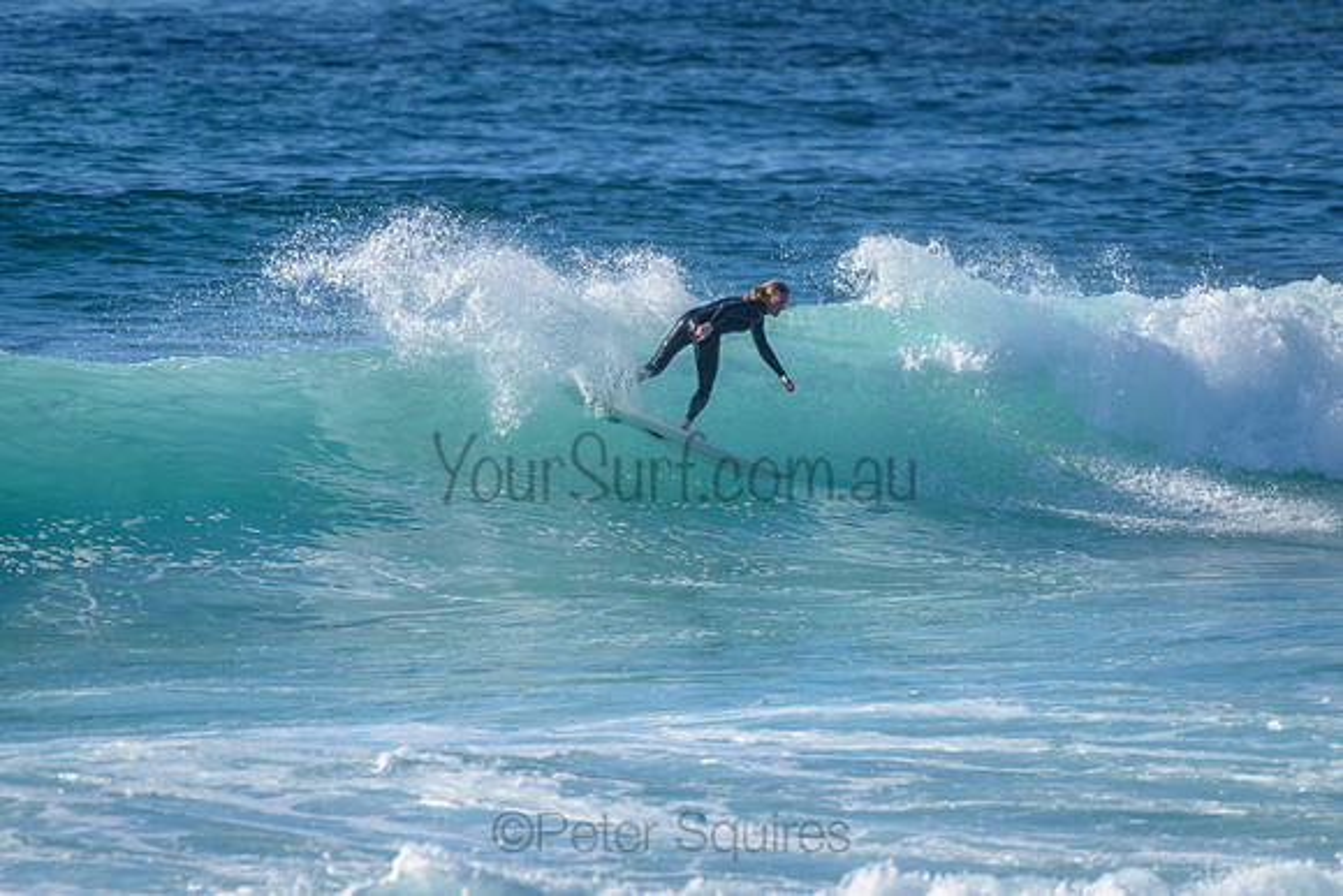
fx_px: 22866
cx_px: 705
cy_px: 416
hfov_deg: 3.4
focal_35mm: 613
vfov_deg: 2.2
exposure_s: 1/2000
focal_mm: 500
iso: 200
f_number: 5.6
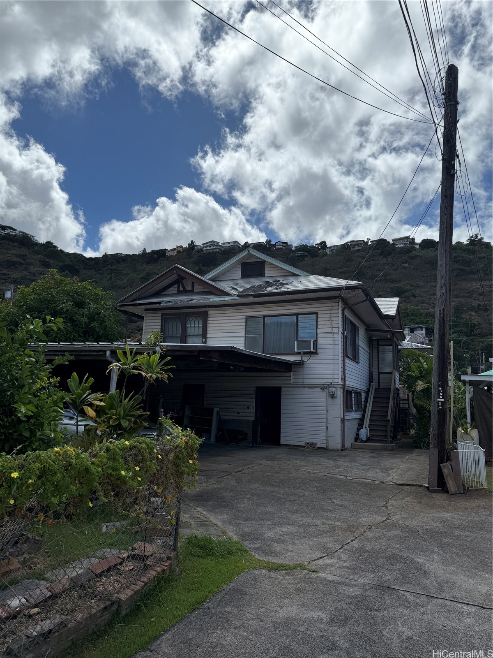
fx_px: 456
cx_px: 246
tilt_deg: +11.4
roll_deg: -1.5
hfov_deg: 56.8
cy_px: 329
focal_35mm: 24
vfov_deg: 71.6
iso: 80
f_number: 1.78
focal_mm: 6.76
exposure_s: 1/10309
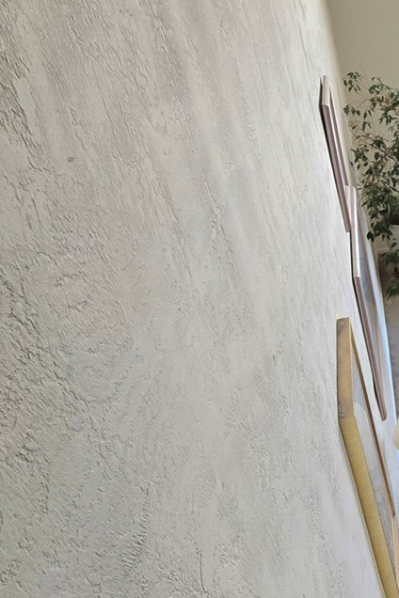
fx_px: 565
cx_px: 595
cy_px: 229
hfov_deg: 27.4
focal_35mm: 34
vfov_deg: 55.2
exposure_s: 1/120
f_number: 1.9
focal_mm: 2.2
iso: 80
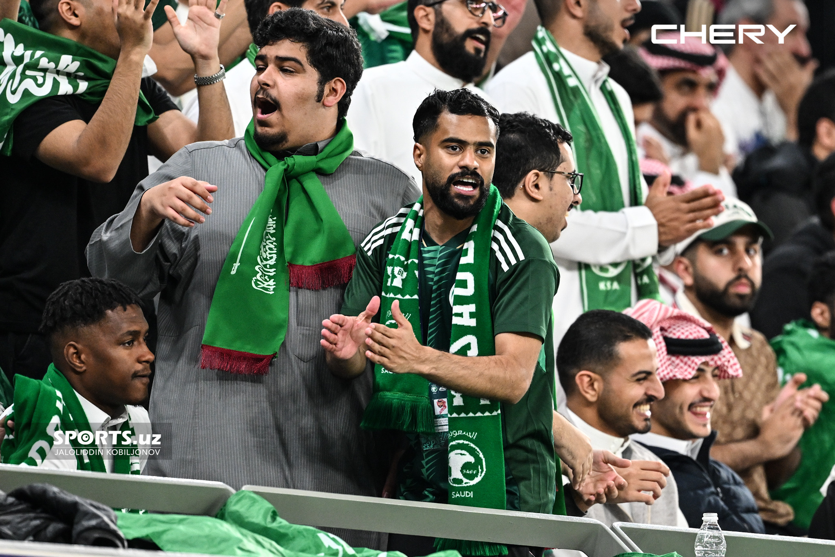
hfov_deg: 5.2
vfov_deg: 3.4
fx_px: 9278
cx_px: 418
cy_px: 278
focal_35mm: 400
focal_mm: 400
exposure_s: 1/1000
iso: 1600
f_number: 2.8
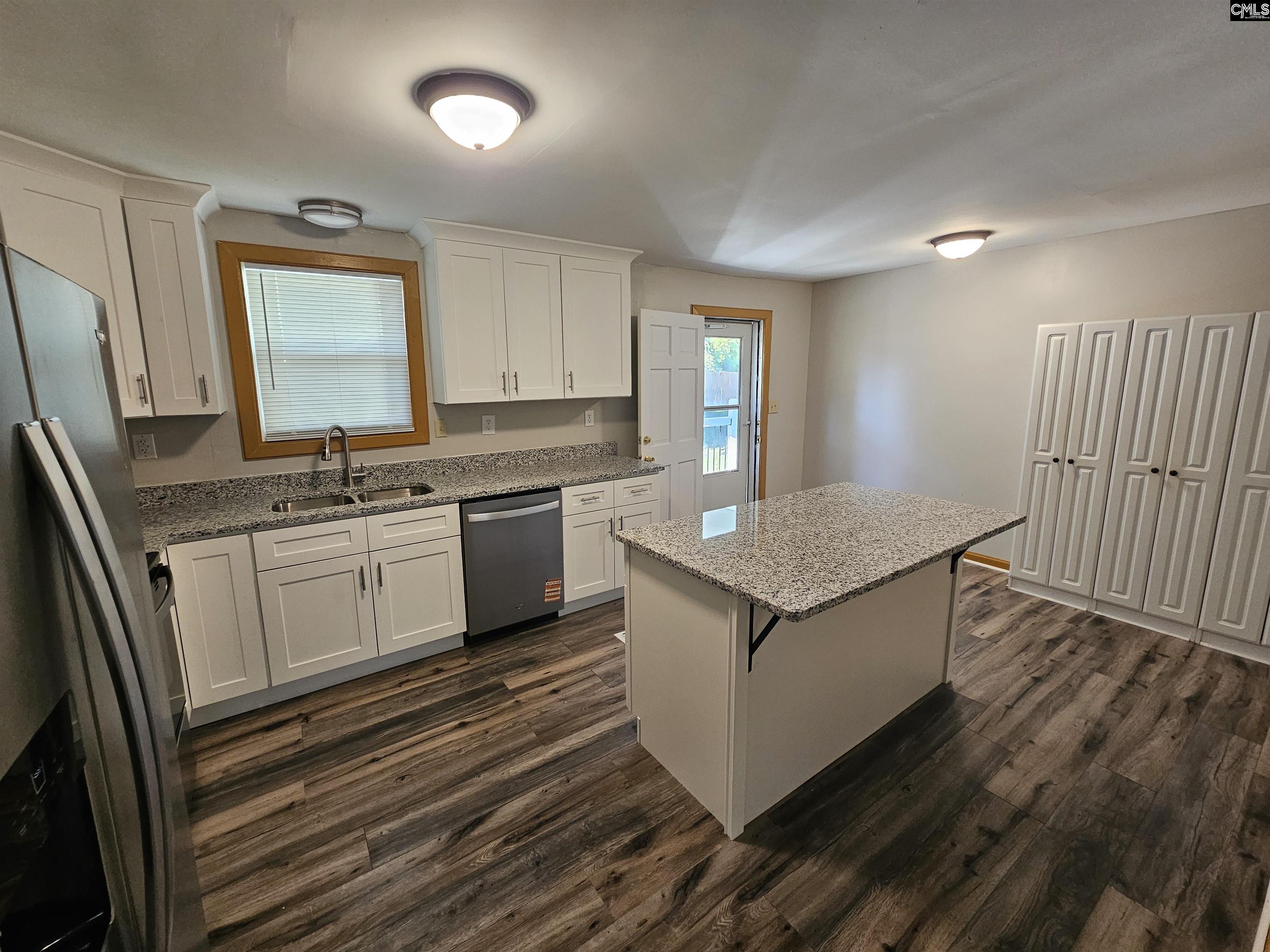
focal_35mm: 13
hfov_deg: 106.2
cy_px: 476
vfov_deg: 89.9
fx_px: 477
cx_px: 635
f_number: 2.2
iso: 200
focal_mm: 2.2
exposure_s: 1/60
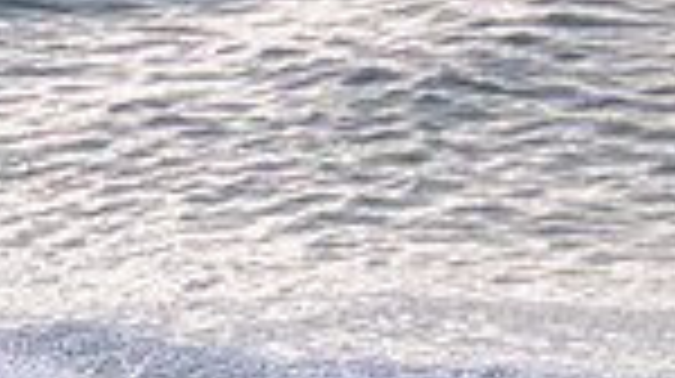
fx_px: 58036
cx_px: -238
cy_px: 569
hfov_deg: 0.7
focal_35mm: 3246
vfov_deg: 0.4
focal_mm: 800
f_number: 11
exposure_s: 1/2000
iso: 2800
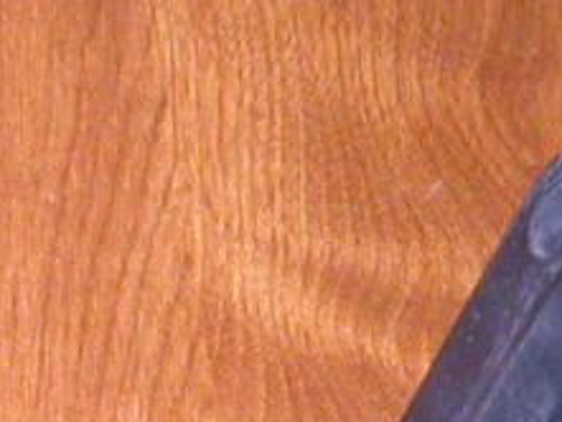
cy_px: 447
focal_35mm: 250
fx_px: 4061
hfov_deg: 7.6
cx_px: 1093
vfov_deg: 5.9
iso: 200
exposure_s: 1/59.9
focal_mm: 8.2
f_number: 5.4
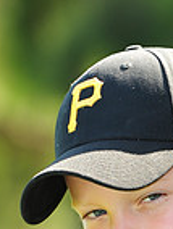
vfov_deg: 3.5
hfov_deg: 2.6
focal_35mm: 568
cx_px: 146
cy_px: 335
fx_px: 3774
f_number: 4.5
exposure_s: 1/250
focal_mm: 145
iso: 200
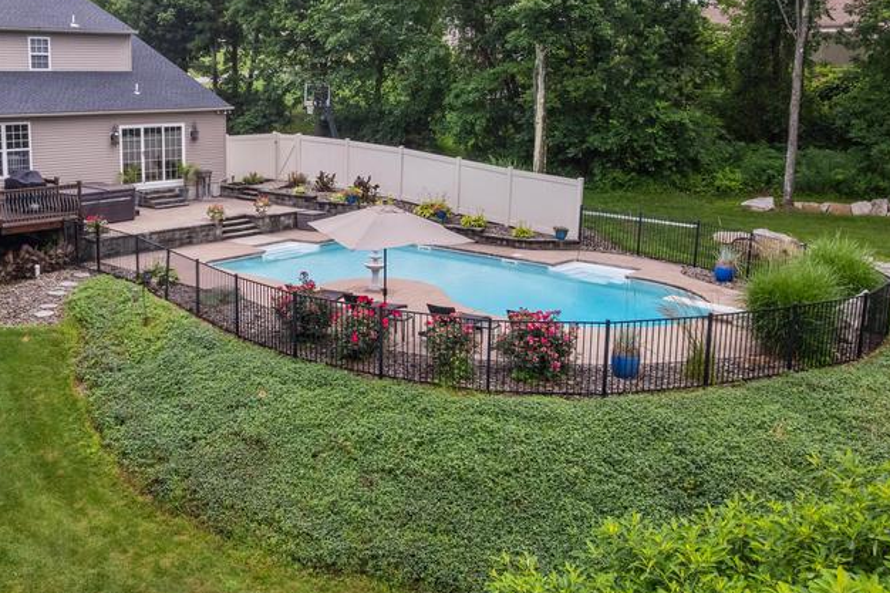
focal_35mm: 36
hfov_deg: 52.1
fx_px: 890
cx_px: 291
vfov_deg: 36.7
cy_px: 235
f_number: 2.8
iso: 420
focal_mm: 8.38
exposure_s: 1/15
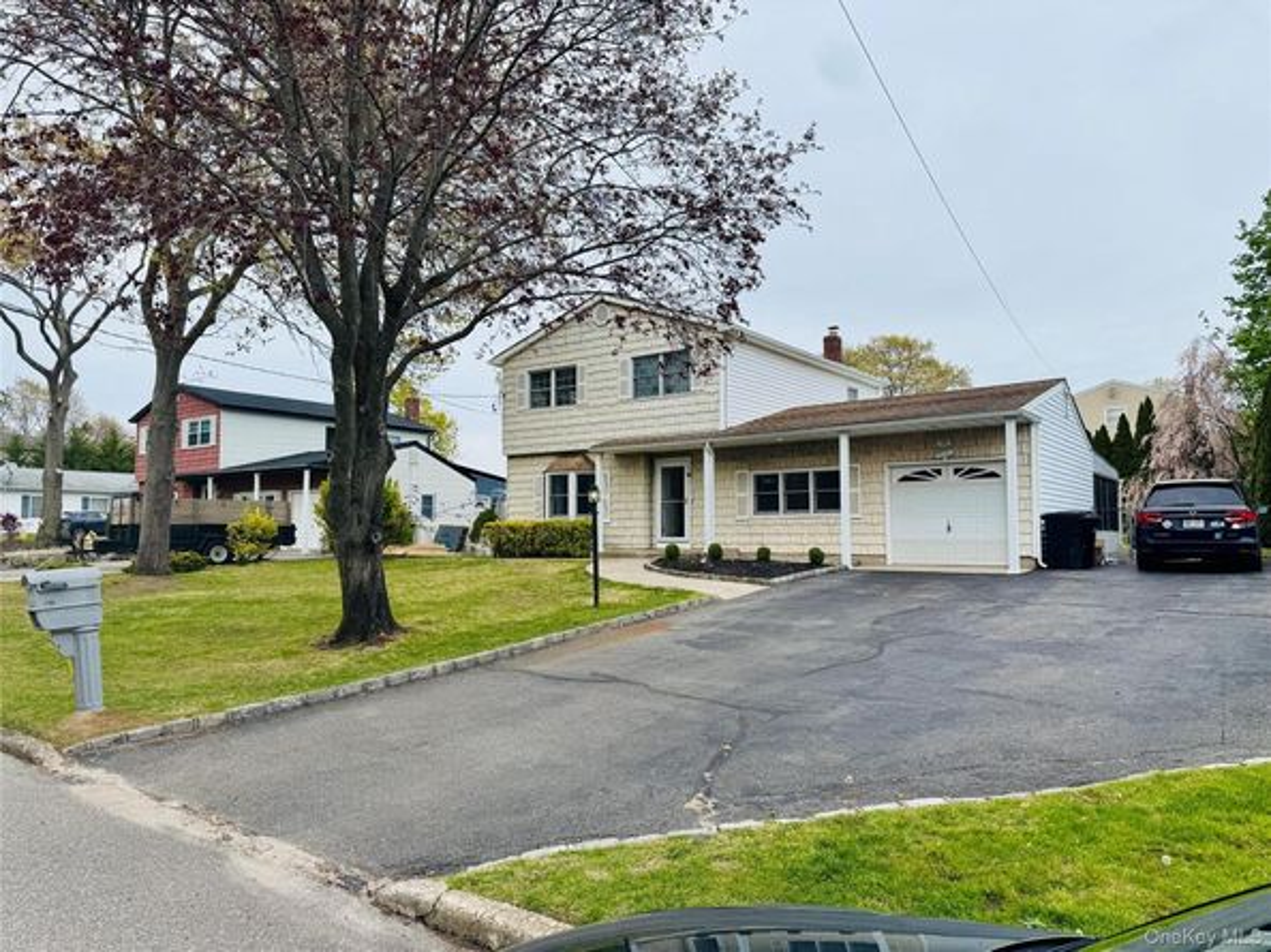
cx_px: 636
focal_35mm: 24
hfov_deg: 71.6
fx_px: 881
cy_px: 476
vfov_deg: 56.8
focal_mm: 6.76
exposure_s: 1/2105
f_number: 1.78
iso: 80
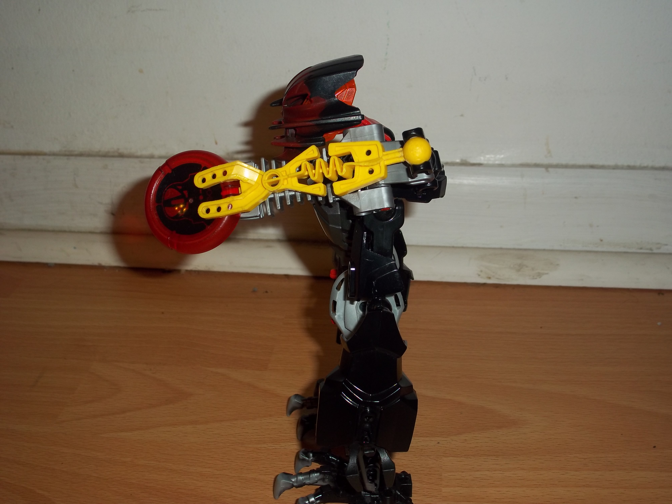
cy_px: 252
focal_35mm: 46
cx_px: 336
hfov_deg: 41.2
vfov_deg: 31.5
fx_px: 893
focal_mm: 8.2
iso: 80
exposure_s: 1/40
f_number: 3.5
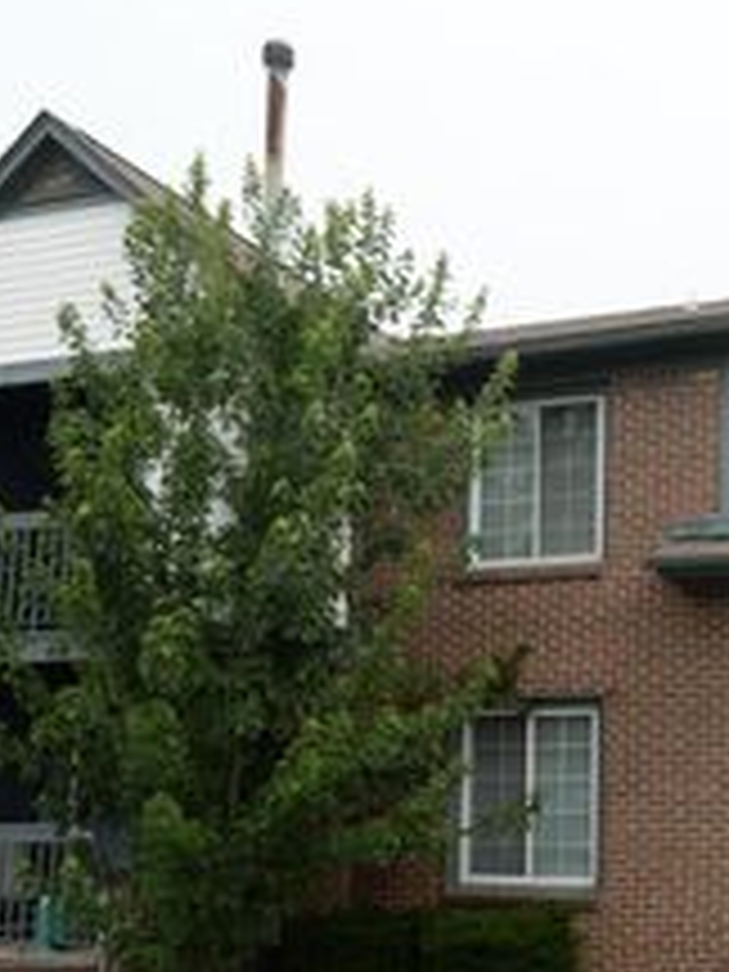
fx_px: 1376
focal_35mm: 49
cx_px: 634
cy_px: 614
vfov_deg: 38.6
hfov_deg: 28.7
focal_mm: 22
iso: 640
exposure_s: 1/125
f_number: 22
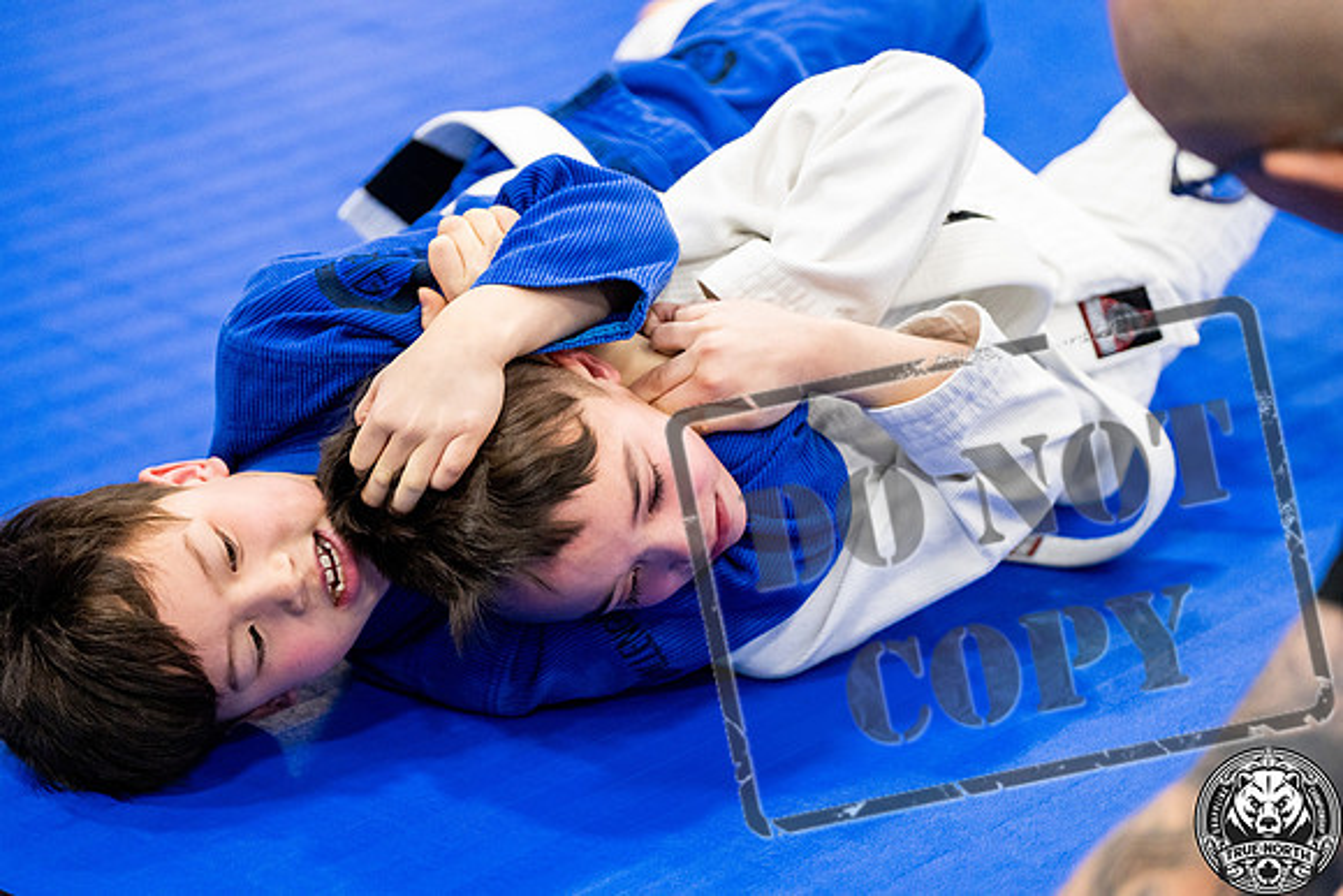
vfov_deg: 10.6
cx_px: 672
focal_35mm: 129
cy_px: 448
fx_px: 4813
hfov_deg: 15.9
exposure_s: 1/500
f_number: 2.8
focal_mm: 129
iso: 4000
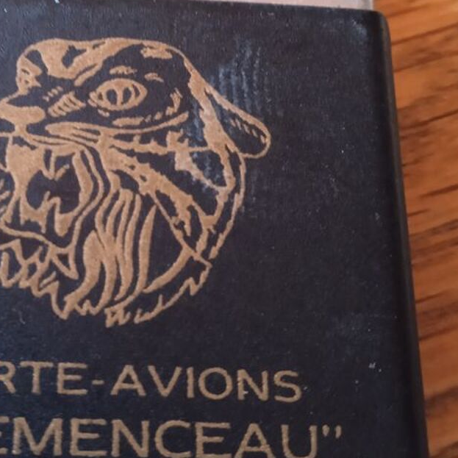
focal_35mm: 53
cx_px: 101
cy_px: 142
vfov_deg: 31.9
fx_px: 793
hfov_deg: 31.5
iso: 2609
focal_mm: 3.43
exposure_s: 1/14.3
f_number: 2.2
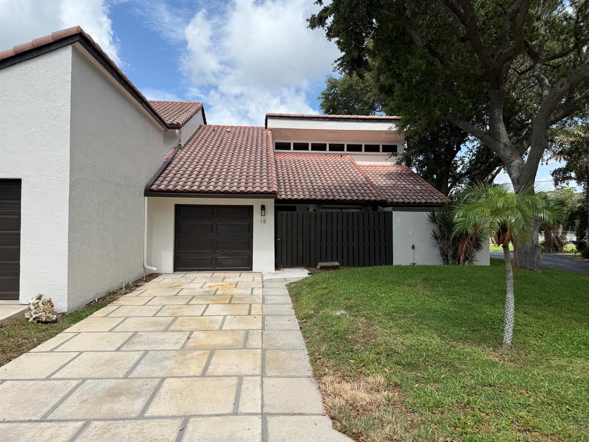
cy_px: 221
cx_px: 294
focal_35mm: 24
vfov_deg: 56.8
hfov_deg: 71.6
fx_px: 408
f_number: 1.78
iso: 80
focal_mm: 6.76
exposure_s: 1/3759
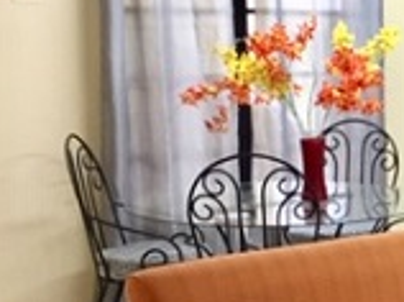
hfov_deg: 17.2
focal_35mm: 106
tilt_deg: -11.4
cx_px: 563
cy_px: 276
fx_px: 1235
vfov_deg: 13.8
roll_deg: -2.5
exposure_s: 1/30
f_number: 2.2
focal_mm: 4.15
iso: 80
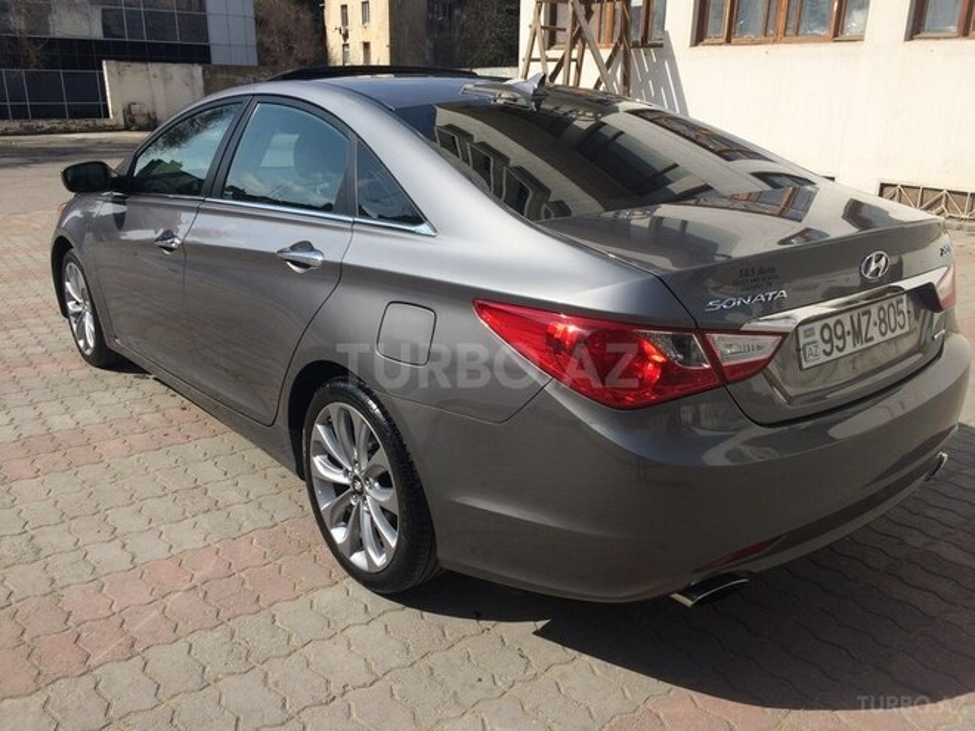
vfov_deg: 48.2
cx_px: 488
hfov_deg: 61.7
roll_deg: -1.4
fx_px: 817
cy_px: 366
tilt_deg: -20.1
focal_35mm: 29
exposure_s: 1/2415
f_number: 2.2
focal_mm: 4.15
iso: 32
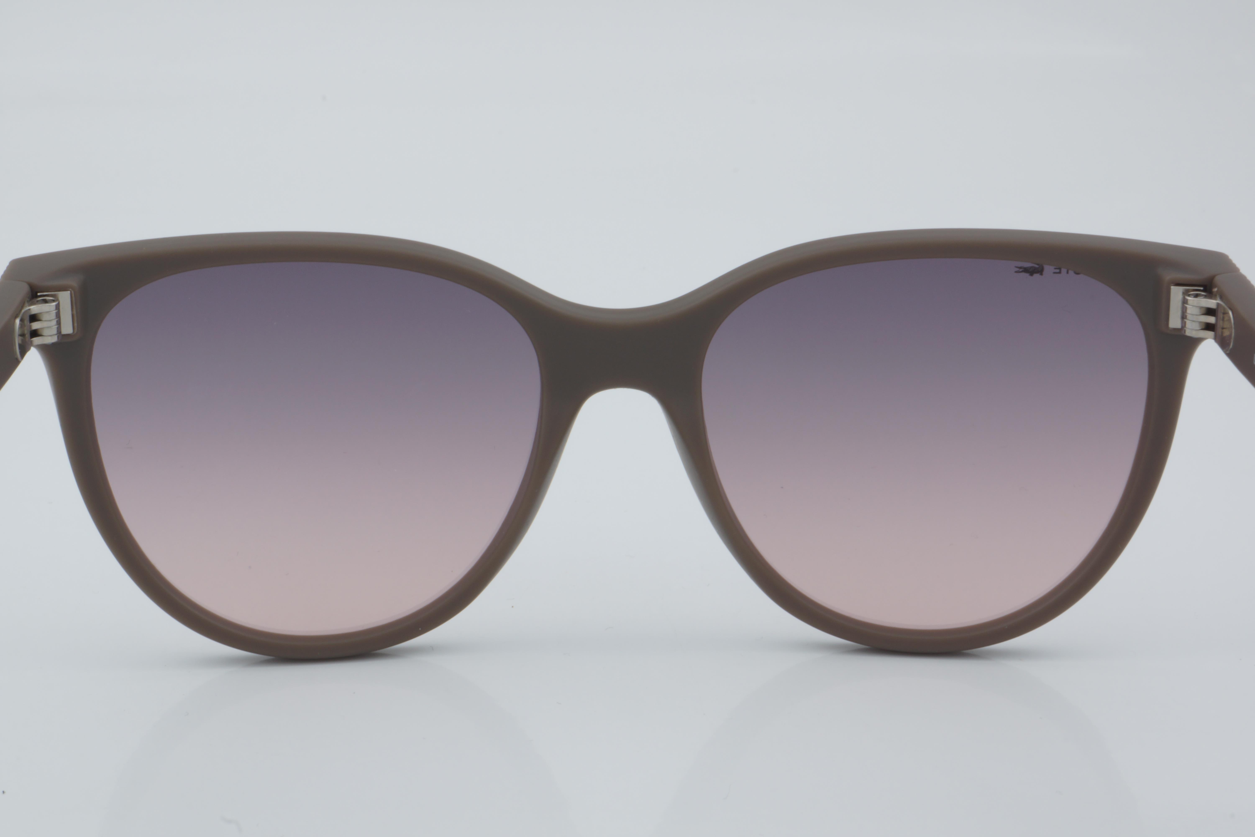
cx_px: 628
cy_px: 418
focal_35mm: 75
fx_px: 2614
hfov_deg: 27.0
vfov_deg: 18.2
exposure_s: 1/4
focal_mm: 50
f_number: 32
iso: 100
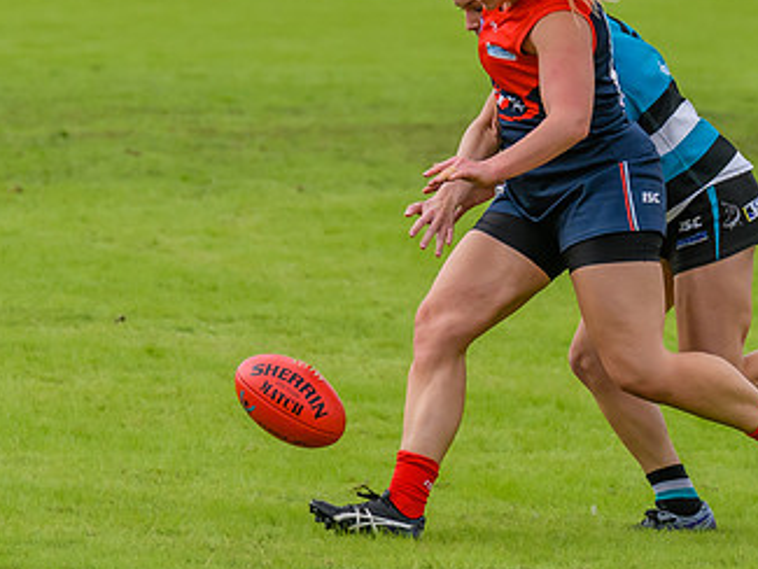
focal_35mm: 899
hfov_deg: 2.2
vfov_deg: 1.7
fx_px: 19693
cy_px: 169
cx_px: 663
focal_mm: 250
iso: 800
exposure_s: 1/2000
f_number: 6.3
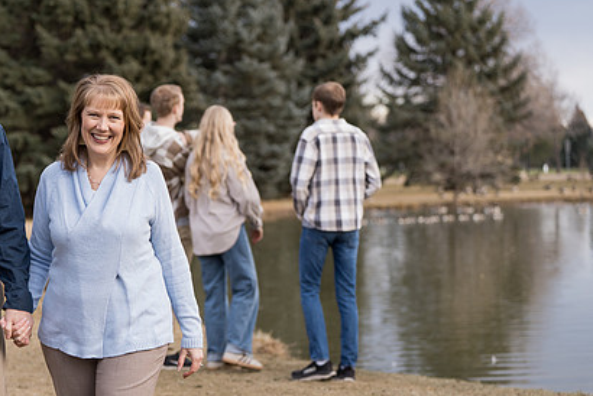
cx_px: 187
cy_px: 228
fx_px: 1632
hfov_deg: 20.5
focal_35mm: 99
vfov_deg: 13.8
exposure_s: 1/200
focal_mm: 70
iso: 125
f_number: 2.8
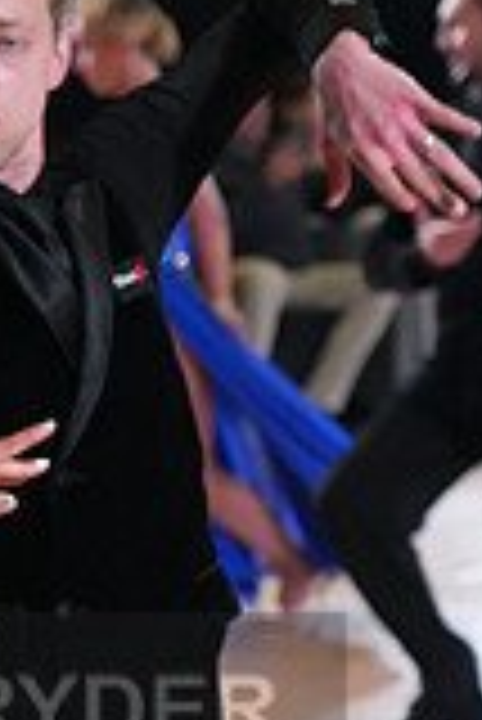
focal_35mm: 235
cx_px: -273
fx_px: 4709
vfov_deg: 8.7
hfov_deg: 5.8
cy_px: 765
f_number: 4
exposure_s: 1/500
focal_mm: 65
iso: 4000
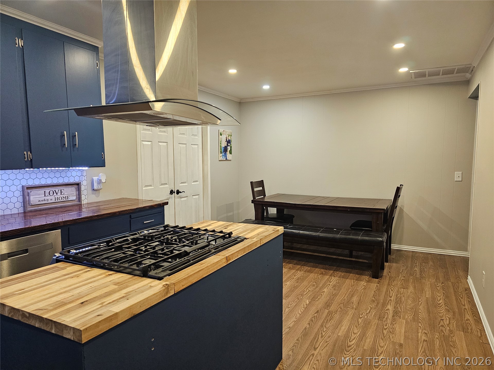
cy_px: 185
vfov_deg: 58.9
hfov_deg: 73.9
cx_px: 247
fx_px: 328
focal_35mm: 23
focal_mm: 6.3
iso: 640
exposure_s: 1/120
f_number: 1.7
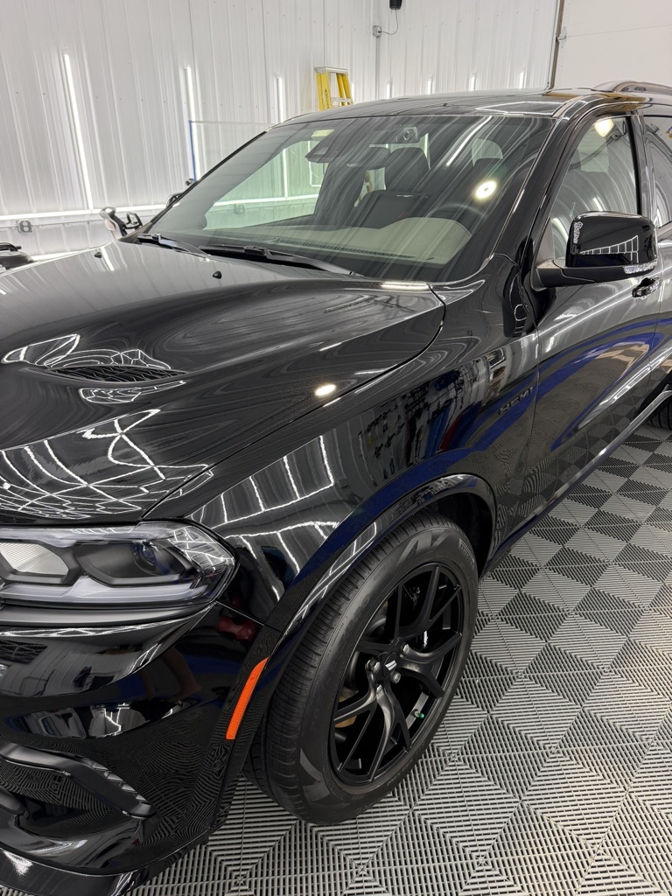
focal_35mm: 24
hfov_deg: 56.8
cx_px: 336
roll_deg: +0.8
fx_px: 621
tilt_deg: -23.4
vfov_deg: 71.6
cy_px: 448
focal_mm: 6.76
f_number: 1.78
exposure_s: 1/120
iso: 250
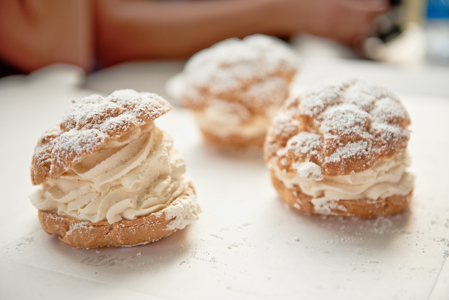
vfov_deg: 24.2
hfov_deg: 35.6
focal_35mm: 56
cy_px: 150
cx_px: 224
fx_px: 699
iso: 200
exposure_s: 1/800
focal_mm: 56
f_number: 2.8
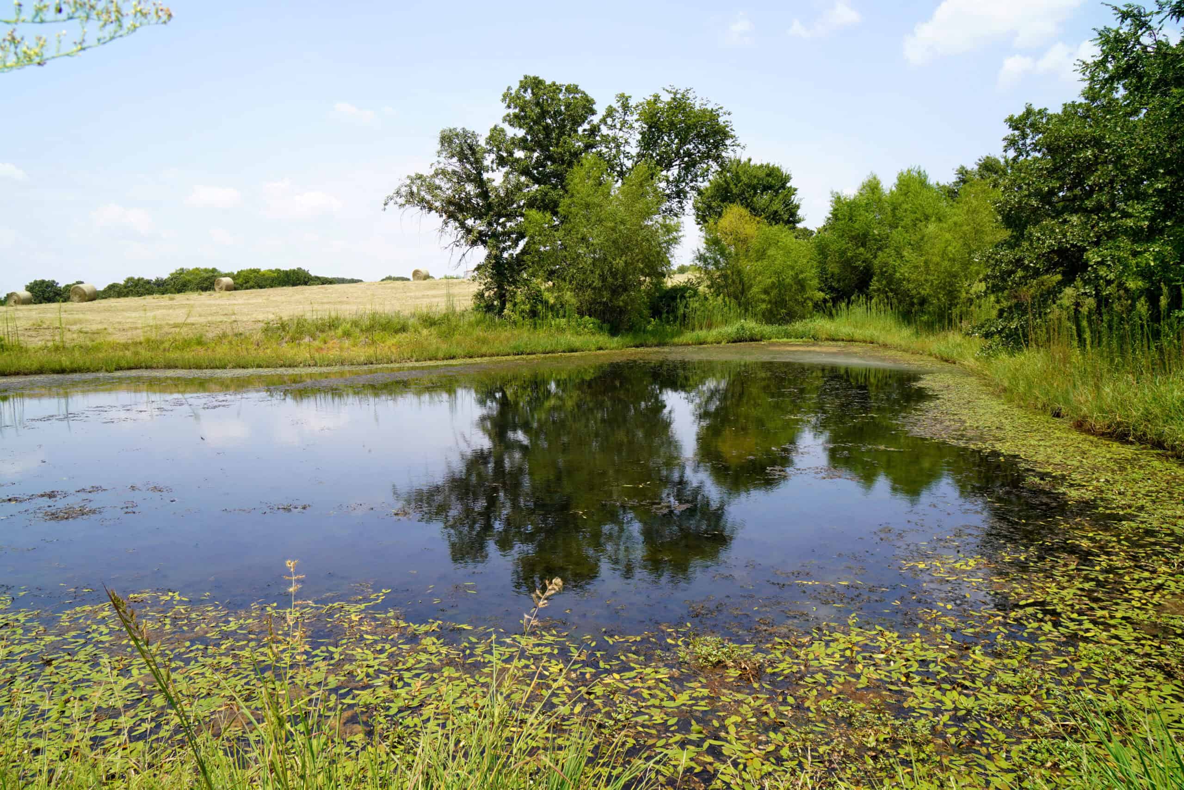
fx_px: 789
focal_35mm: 24
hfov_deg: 73.7
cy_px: 395
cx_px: 592
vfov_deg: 53.1
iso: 100
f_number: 9
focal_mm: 16
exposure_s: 1/125
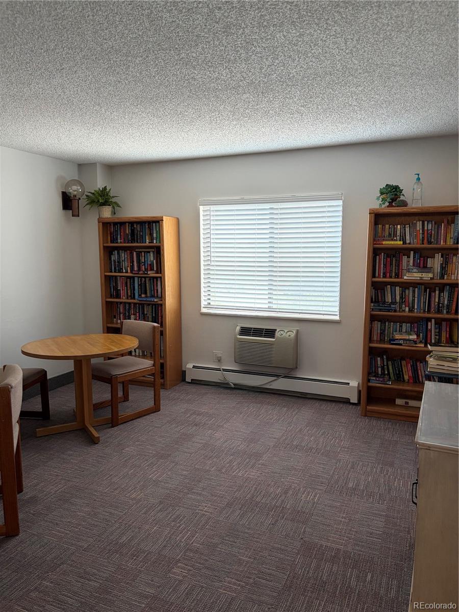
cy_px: 306
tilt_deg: -6.4
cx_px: 230
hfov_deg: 53.1
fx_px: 460
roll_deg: +0.3
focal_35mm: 26
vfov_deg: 67.3
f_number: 1.6
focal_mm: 5.96
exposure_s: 1/81
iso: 125
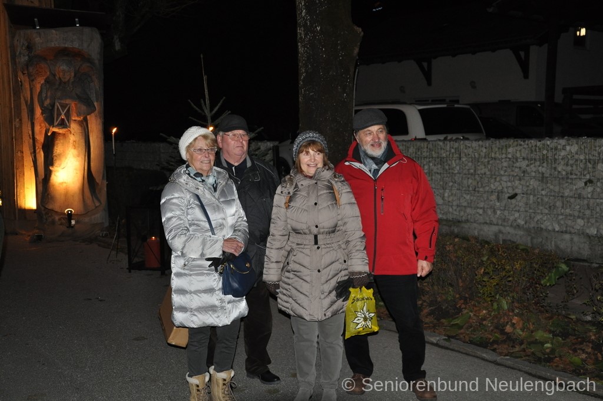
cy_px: 200
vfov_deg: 31.8
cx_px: 302
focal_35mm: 42
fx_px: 703
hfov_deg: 46.5
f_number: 4
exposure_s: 1/60
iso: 800
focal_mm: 28
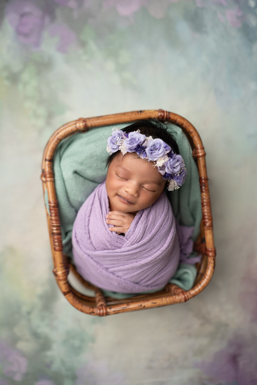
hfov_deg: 37.9
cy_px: 192
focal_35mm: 35
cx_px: 128
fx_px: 375
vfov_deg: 54.4
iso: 100
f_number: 1.8
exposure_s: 1/160
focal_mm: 35
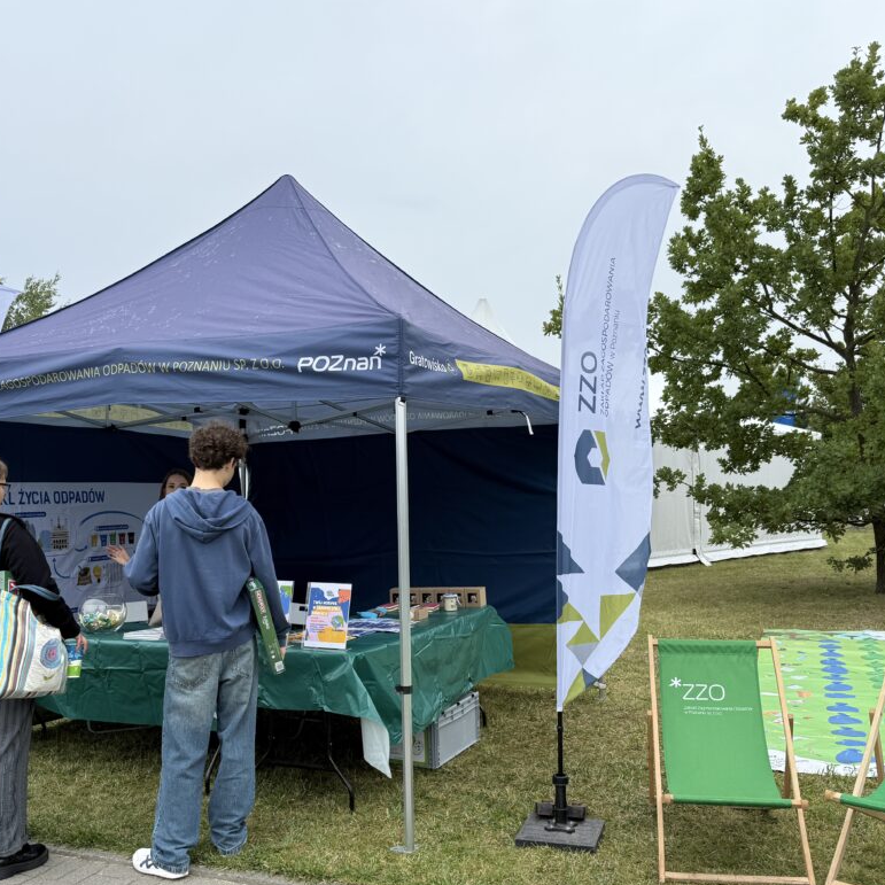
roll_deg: +1.7
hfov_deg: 49.7
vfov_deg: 49.6
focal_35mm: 33
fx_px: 955
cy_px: 496
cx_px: 414
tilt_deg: +0.4
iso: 80
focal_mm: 6.76
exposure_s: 1/1106
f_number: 1.78
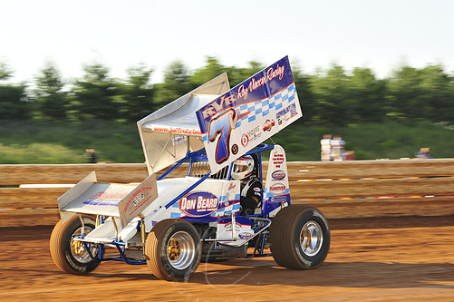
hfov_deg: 14.8
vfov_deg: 9.8
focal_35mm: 139
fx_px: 1751
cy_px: 170
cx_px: 217
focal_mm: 120
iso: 500
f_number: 9
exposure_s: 1/320
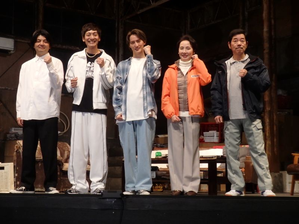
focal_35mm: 60
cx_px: 150
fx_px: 518
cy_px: 112
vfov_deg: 24.4
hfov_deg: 32.2
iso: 400
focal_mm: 10.8
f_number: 4.2
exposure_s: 1/40
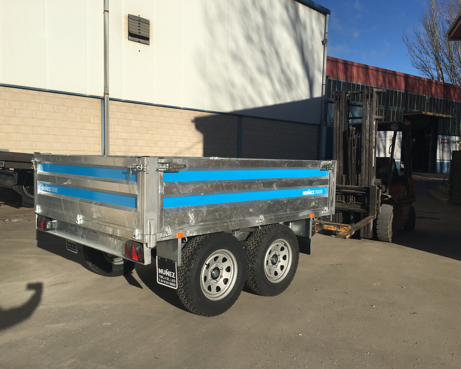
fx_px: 423
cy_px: 188
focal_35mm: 31
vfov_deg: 47.1
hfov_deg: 57.2
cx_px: 236
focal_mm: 4.15
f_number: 2.2
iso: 25
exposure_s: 1/3497
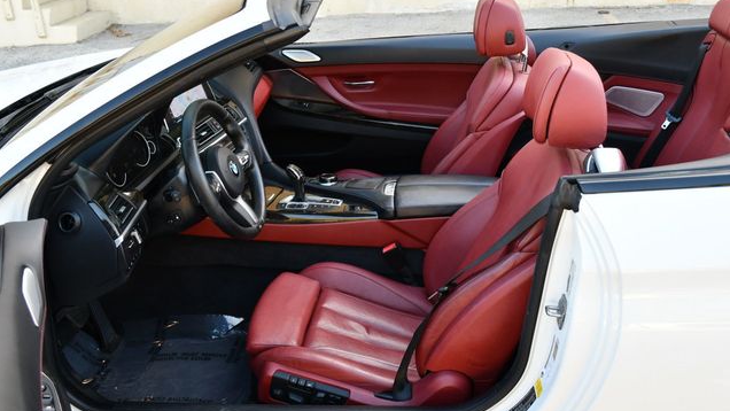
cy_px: 220
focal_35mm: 38
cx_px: 365
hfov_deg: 52.8
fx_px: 736
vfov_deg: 31.2
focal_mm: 18
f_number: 3.5
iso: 400
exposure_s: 1/250
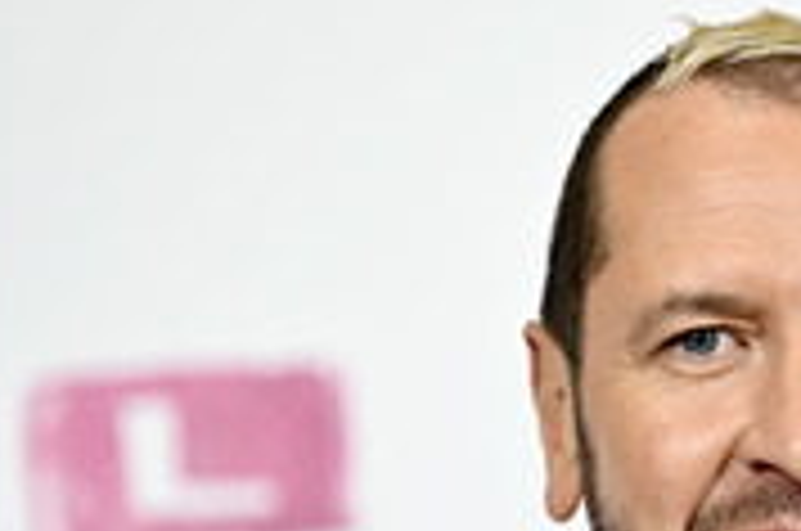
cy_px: 630
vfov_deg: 3.4
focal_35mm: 406
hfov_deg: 5.1
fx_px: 9017
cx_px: 812
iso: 1000
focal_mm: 160
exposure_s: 1/640
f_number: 2.8
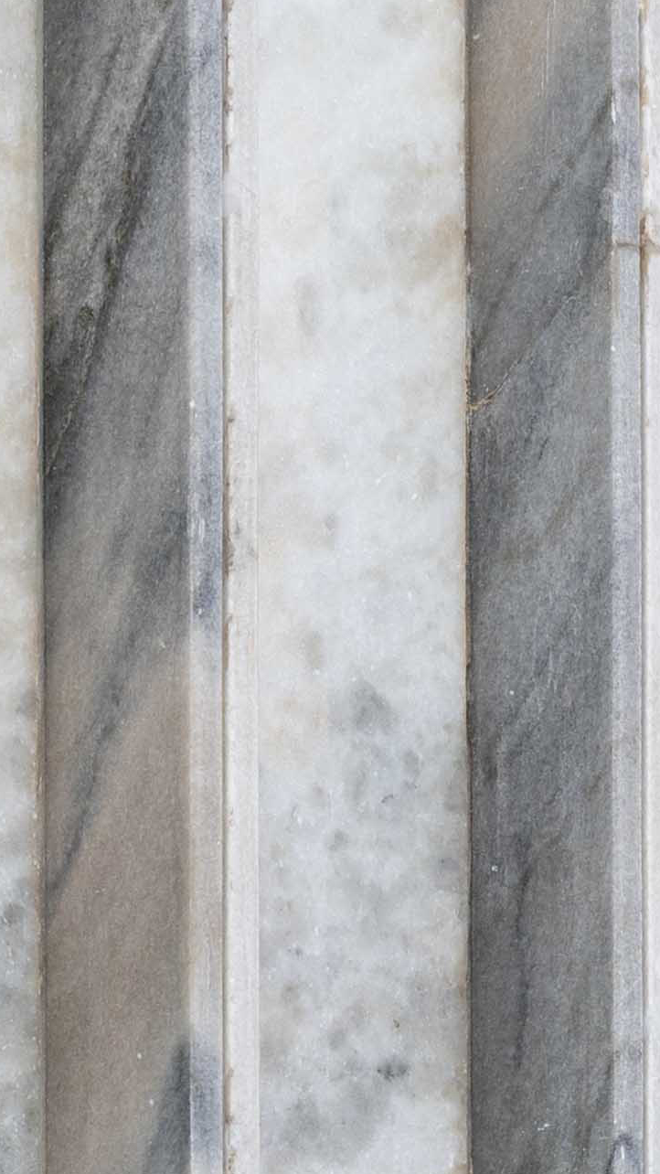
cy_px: 1852
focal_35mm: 256
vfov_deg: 8.2
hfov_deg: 4.7
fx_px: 7967
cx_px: 444
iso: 100
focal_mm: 38
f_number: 4
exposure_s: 1/125
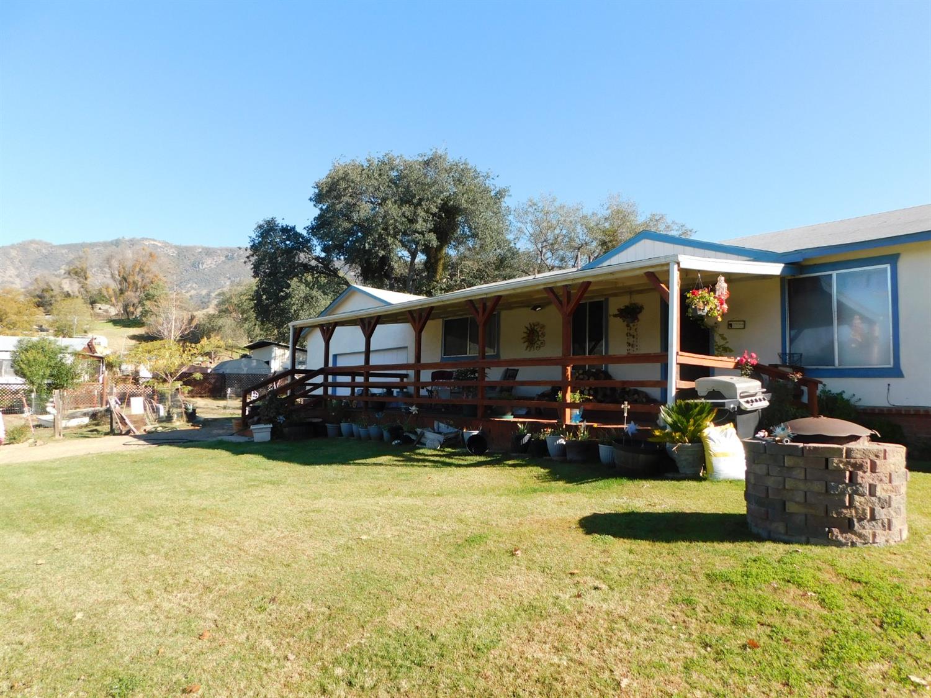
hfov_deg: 71.6
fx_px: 645
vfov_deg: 56.8
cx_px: 466
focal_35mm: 24
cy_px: 349
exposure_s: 1/640
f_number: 3
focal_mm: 4.1
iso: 125
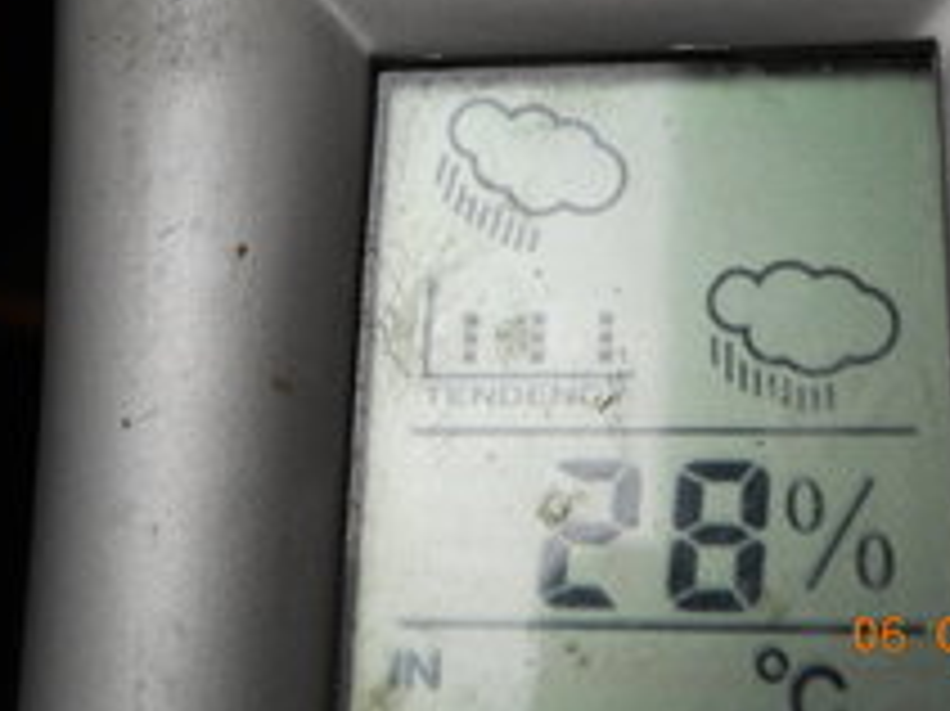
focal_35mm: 68
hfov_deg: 28.5
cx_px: 581
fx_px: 1865
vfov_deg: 21.4
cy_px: 160
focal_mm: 6.72
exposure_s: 1/50
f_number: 3.1
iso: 80
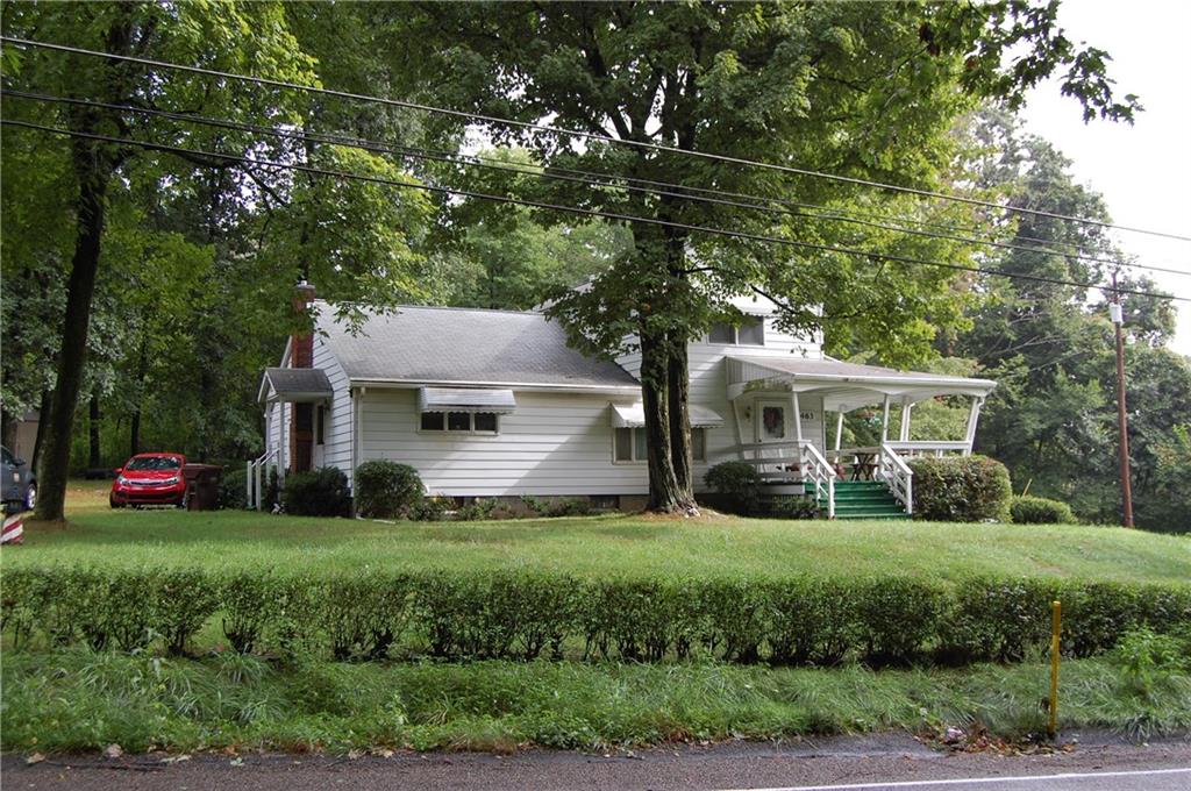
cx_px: 596
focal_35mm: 36
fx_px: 1189
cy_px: 396
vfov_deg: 36.8
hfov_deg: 53.2
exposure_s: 1/125
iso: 200
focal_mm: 24
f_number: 5.6
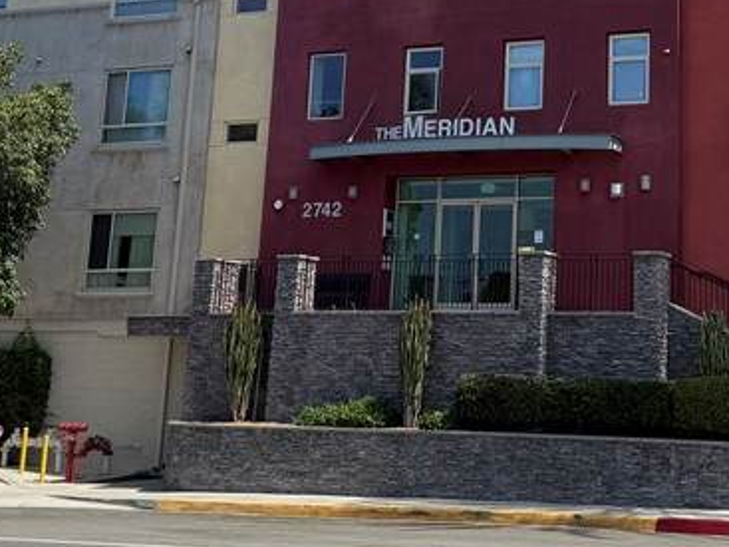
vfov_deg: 21.4
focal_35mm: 67
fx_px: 1411
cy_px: 40
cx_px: 574
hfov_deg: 28.4
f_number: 1.78
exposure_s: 1/3584
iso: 80
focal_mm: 6.76
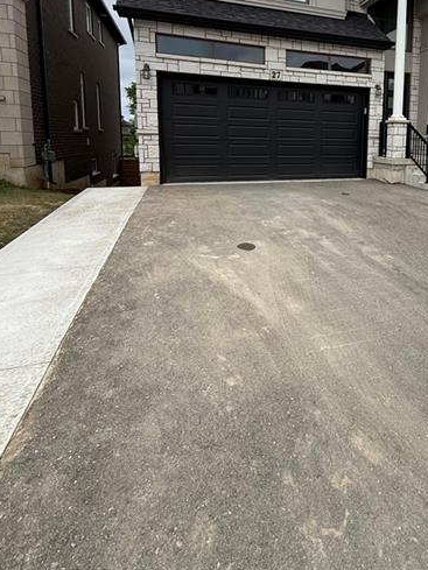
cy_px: 180
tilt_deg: -6.1
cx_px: 320
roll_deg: -1.6
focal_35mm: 22
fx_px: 363
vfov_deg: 73.5
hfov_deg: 58.0
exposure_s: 1/308
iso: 50
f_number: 2.2
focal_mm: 2.22
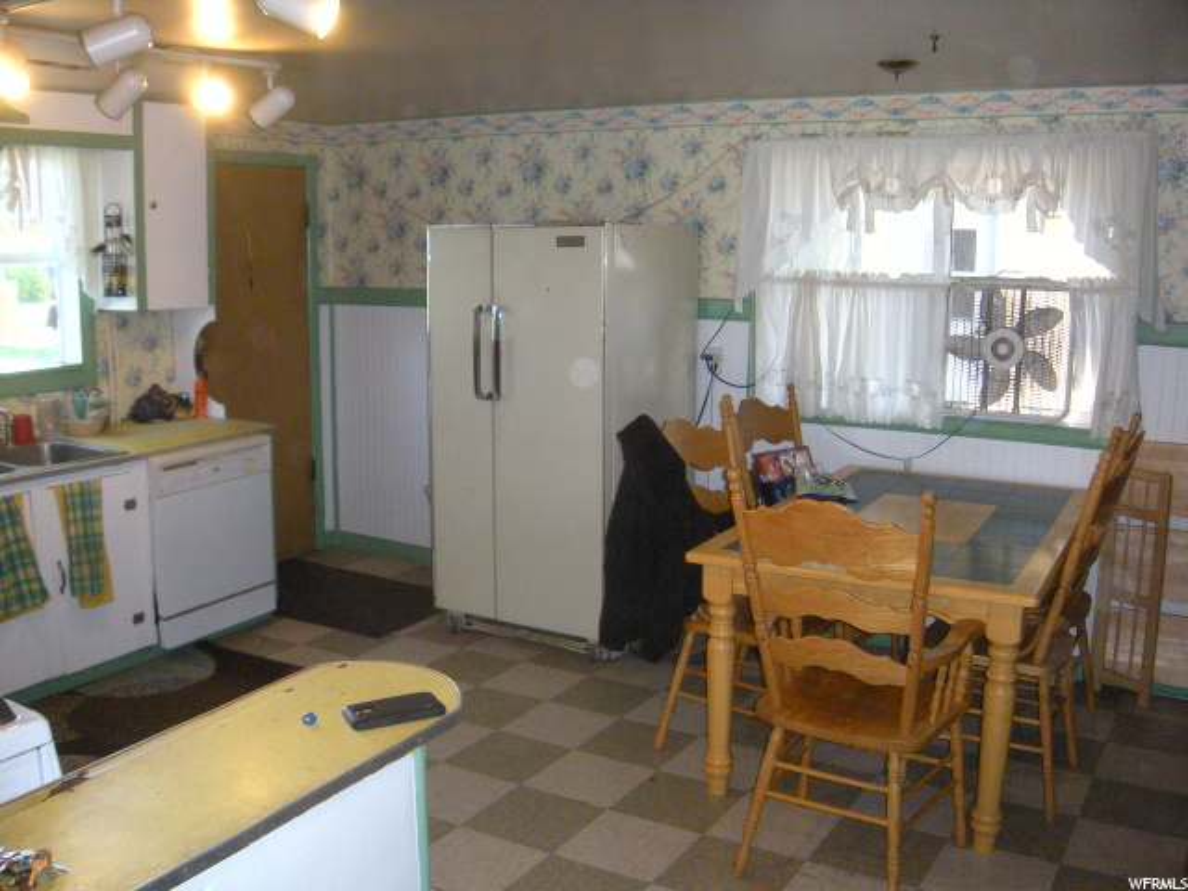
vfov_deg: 40.7
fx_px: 1201
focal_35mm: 35
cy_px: 446
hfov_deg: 52.6
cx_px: 594
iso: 302
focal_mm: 5.9
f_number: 3.8
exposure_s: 1/51.4
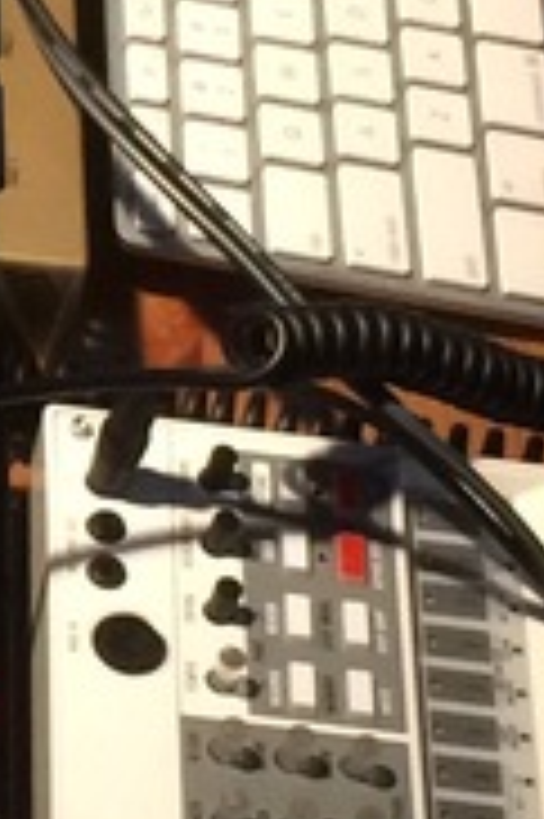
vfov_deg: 10.3
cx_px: -778
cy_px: 266
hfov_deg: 6.5
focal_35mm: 199
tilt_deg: -52.8
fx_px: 4519
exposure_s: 1/30
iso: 125
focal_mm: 4.15
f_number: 2.2
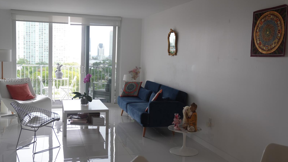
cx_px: 144
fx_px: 290
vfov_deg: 31.2
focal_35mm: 38
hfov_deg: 52.8
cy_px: 80
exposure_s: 1/125
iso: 400
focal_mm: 36
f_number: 2.8
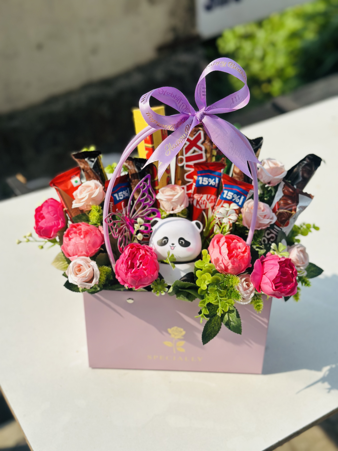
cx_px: 169
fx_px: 625
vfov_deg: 39.7
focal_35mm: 48
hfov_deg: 30.3
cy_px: 226
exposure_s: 1/3876
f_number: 1.78
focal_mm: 6.86
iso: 80
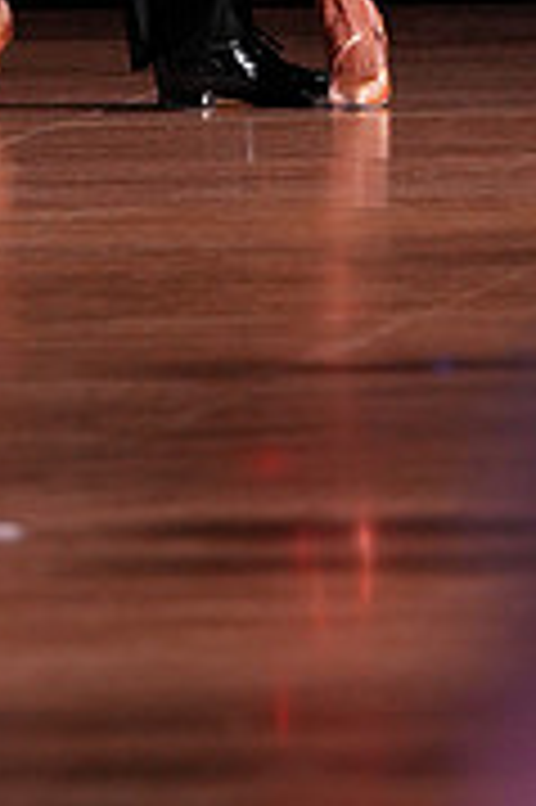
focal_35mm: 972
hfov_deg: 1.4
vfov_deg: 2.1
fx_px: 21748
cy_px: -432
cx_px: 43
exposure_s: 1/400
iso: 800
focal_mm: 200
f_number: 2.8
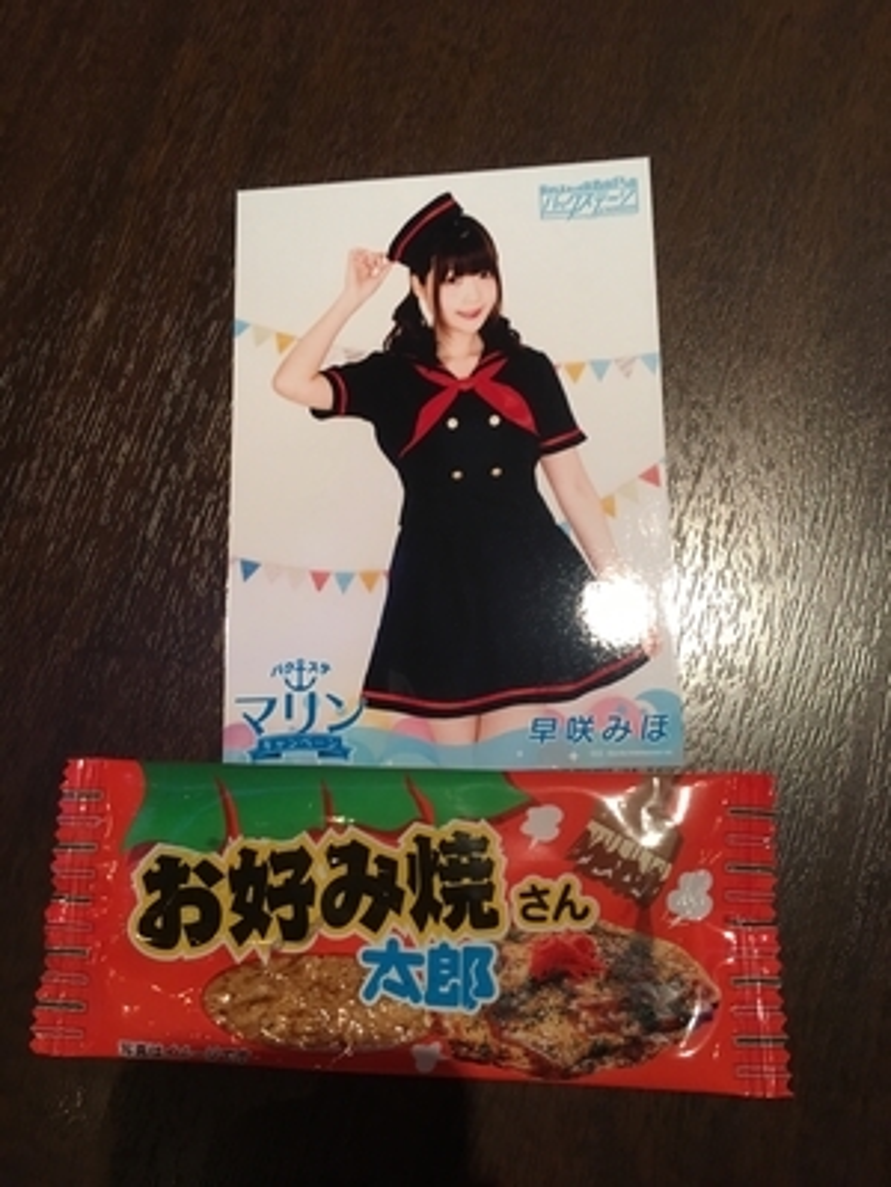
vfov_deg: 61.7
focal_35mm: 29
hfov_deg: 48.2
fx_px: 995
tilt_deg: -75.5
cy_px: 594
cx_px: 446
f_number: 2.2
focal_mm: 4.15
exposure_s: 1/30
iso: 100
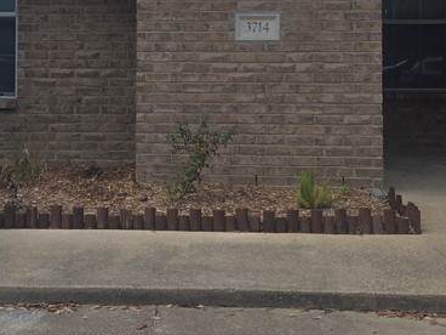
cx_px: 185
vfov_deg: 22.4
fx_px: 825
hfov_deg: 30.2
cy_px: 36
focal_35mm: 64
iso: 25
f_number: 1.8
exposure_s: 1/952
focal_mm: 5.4
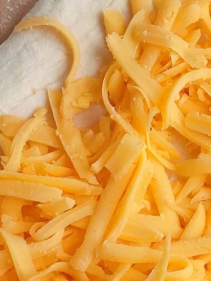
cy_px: 310
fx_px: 1016
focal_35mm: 125
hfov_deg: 11.3
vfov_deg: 15.4
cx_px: 327
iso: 51
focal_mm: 5.4
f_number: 1.9
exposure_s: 1/120
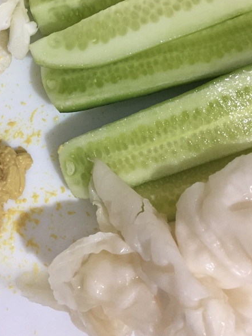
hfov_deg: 31.6
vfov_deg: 41.0
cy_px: 87
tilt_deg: -80.6
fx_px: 437
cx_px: 61
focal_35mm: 45
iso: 200
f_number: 2.2
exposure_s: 1/33
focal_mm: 4.15
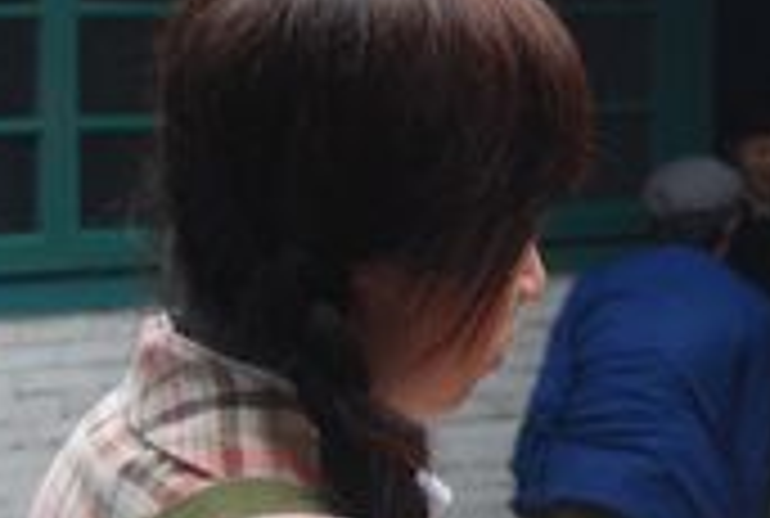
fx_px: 3946
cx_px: 847
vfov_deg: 7.5
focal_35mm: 184
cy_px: 412
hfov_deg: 11.0
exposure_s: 1/50
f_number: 6.3
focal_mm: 42
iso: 200
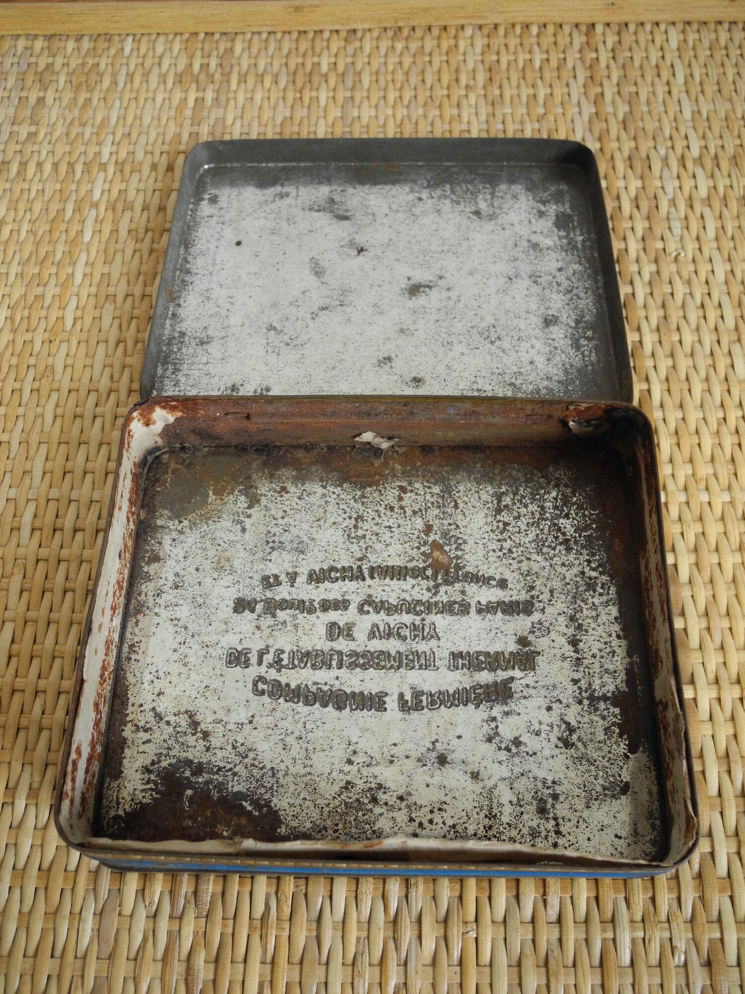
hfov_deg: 46.8
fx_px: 861
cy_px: 497
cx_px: 372
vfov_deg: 60.0
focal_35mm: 30
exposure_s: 1/30
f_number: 2.8
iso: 161
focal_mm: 6.4
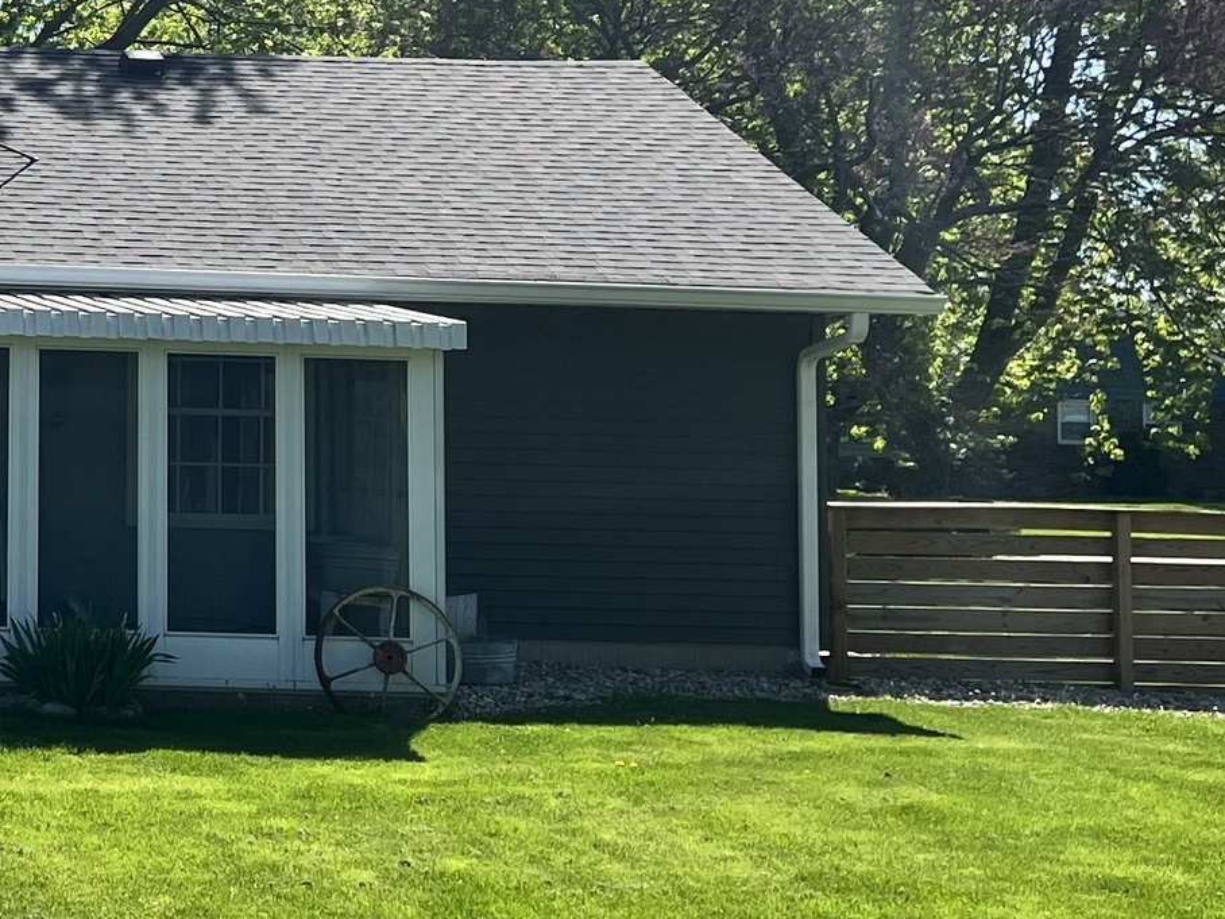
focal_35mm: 88
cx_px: -282
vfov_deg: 16.6
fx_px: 3114
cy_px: 142
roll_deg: -1.4
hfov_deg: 20.6
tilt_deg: +5.3
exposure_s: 1/3356
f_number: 1.5
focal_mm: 5.7
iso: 50
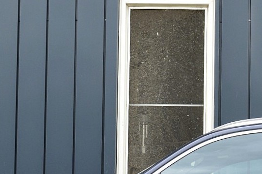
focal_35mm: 108
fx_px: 785
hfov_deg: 18.5
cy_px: 214
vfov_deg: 12.3
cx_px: 247
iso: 400
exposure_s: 1/80
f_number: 8
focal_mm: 24
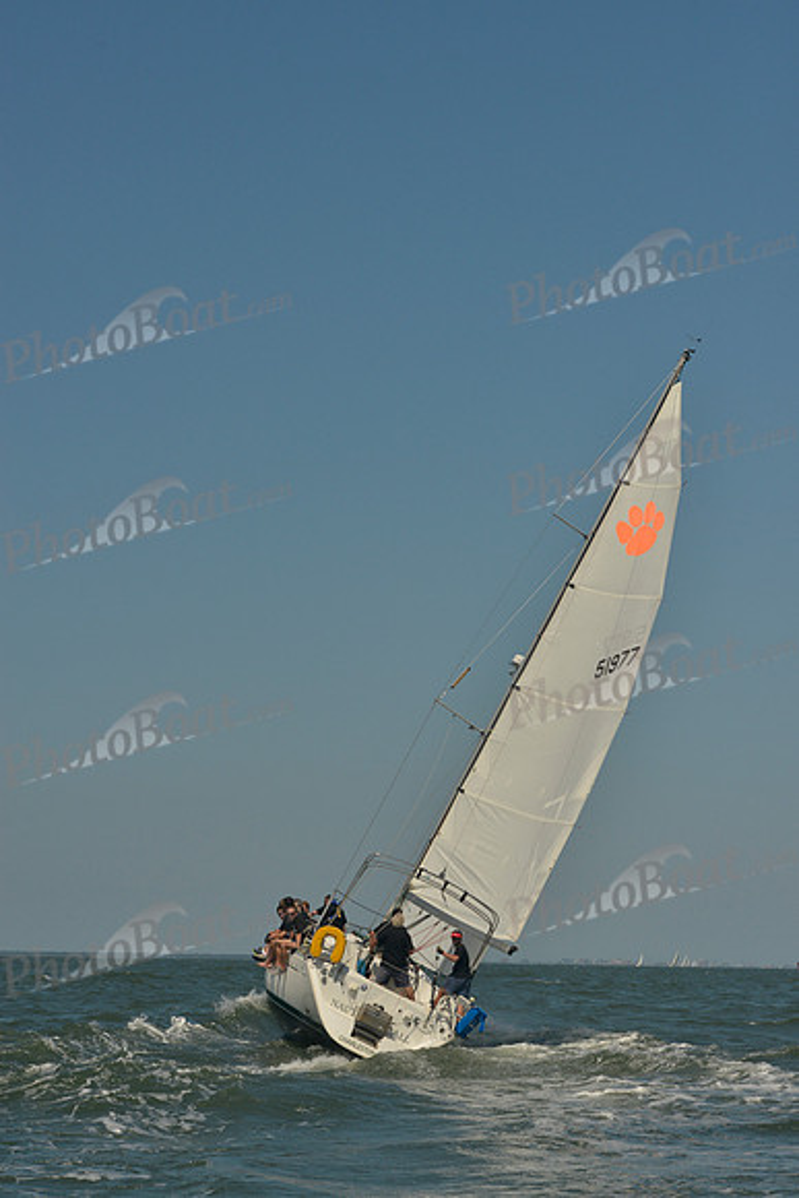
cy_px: 599
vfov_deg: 24.8
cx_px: 400
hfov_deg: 16.7
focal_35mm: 82
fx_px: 2728
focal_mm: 82
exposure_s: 1/1000
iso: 280
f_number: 10
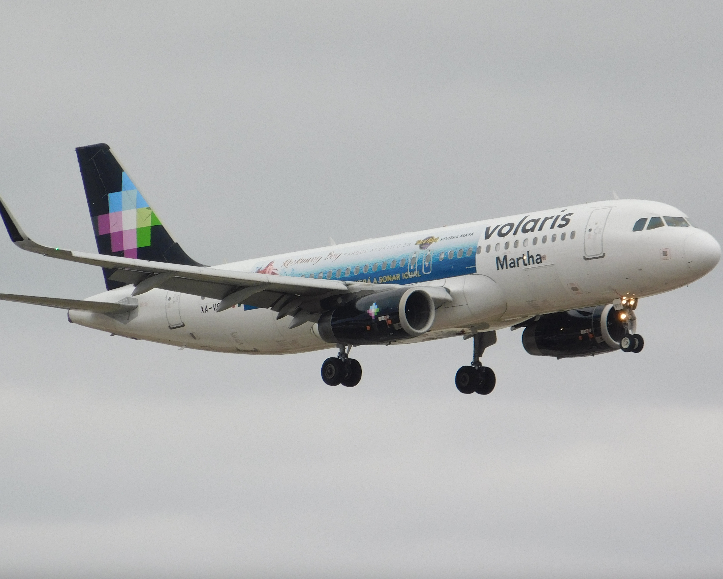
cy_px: 289
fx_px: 15300
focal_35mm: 715
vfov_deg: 2.2
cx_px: 339
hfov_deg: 2.7
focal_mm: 121.8
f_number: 6.2
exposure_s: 1/160
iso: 140
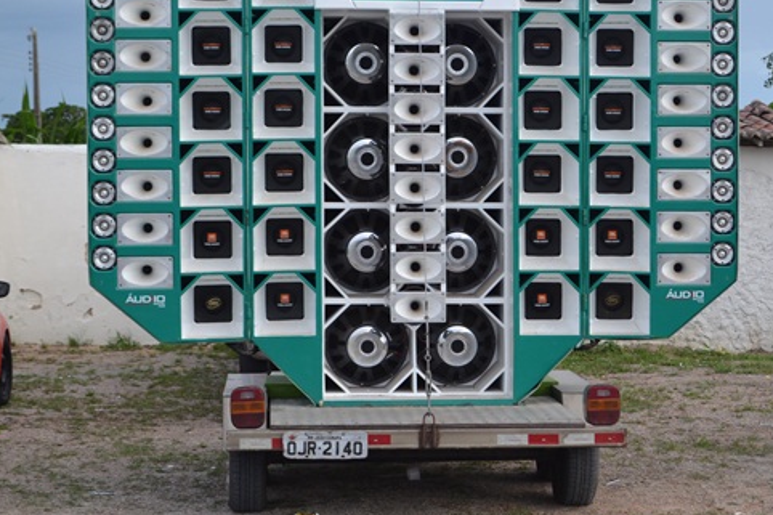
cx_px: 473
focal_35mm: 90
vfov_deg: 15.2
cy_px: 225
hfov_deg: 22.7
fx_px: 1925
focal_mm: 45
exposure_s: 1/160
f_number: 6.3
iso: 100
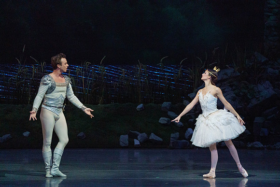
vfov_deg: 4.0
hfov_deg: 5.9
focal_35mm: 348
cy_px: 94
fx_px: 2707
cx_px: 140
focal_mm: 348
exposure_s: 1/320
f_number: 5.6
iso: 8000
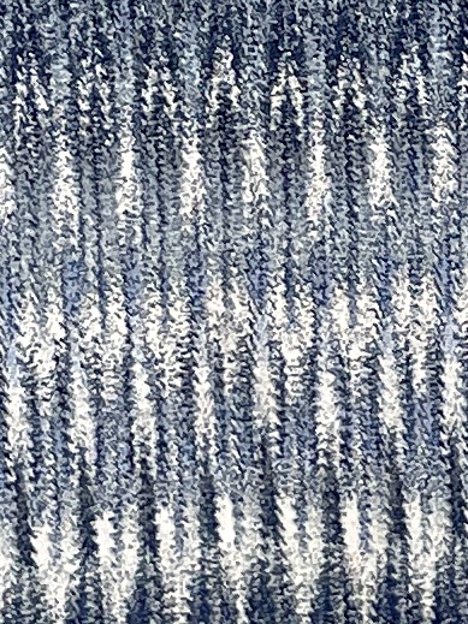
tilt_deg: -11.7
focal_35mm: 202
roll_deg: +1.5
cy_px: 313
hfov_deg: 7.3
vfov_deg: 9.8
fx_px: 3643
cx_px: 509
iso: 80
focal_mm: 4.2
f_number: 1.6
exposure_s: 1/100
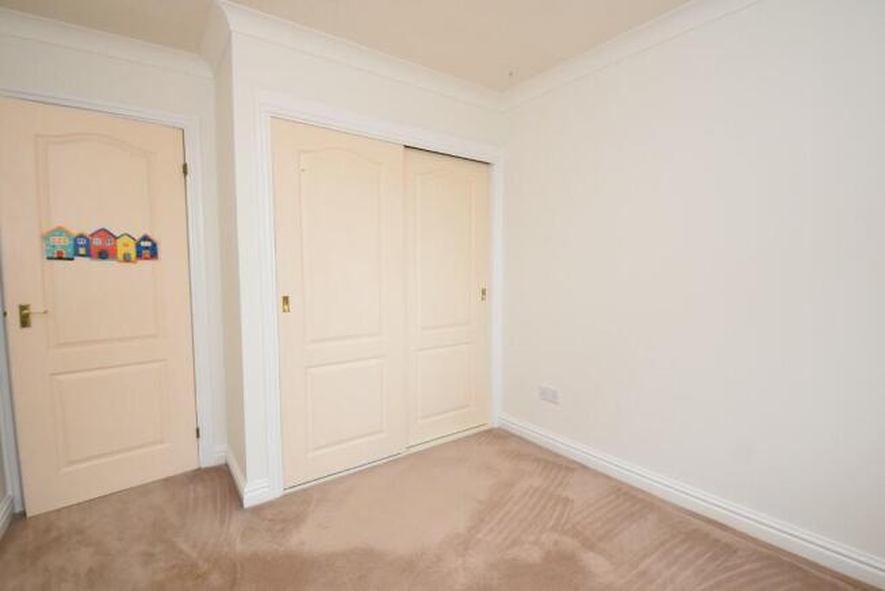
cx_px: 442
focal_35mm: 16
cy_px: 296
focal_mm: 10.5
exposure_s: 1/160
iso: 800
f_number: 4.5
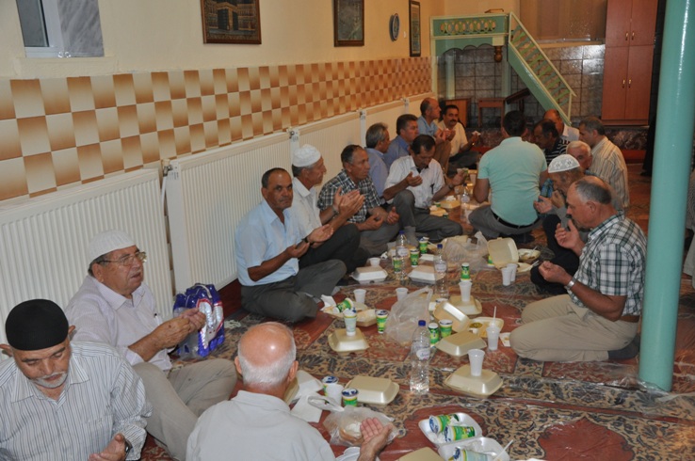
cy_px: 230
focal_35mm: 36
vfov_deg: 36.8
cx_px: 348
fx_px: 694
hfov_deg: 53.2
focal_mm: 24
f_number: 3.8
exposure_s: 1/60
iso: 800
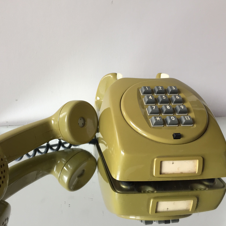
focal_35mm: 35
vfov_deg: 47.2
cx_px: 94
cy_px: 113
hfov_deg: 47.0
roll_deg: -2.3
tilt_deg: -17.2
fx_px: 259
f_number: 2.2
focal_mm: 4.15
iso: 40
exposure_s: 1/33
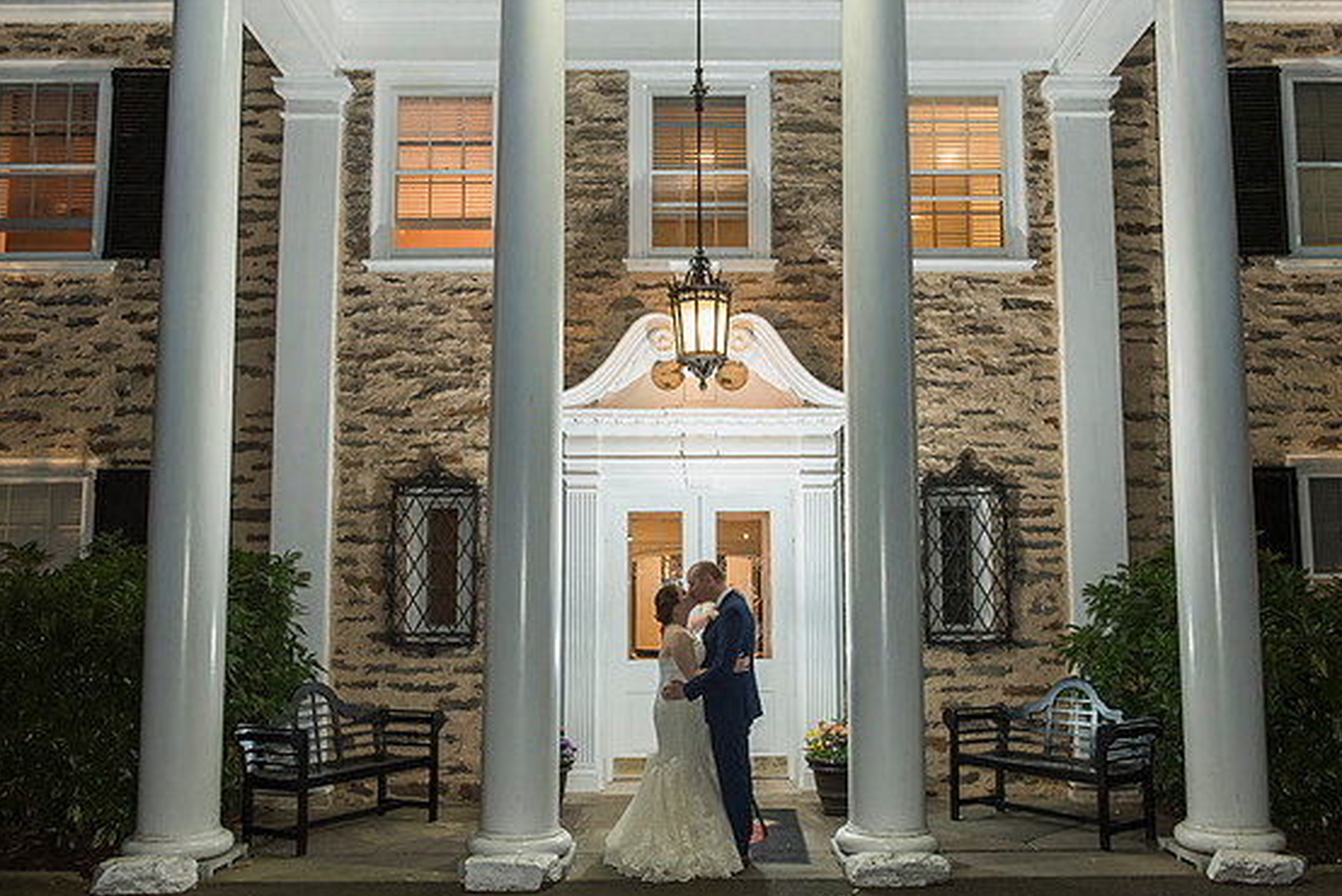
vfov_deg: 41.2
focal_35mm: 32
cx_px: 700
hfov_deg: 58.7
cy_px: 469
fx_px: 1193
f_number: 4
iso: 2000
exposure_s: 1/60
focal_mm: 29
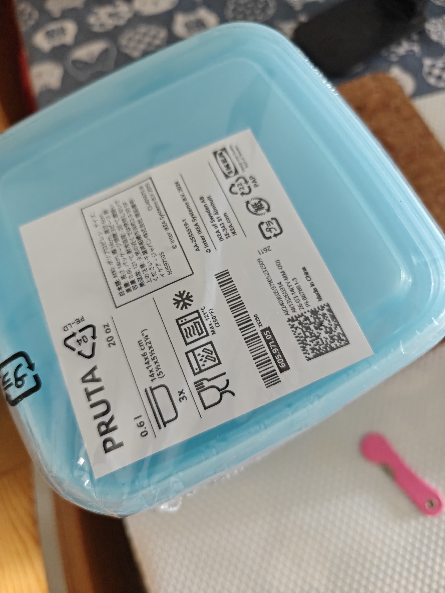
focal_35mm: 23
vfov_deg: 73.9
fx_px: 394
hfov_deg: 58.9
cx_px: 222
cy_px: 296
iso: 2500
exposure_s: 1/188
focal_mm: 6.06
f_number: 1.6
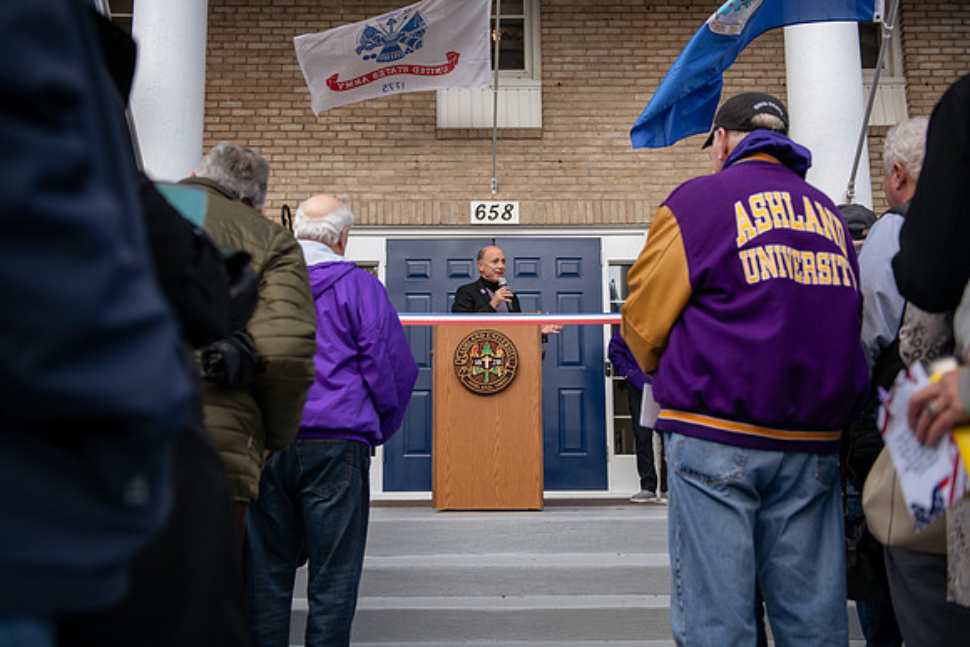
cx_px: 485
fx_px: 970
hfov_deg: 53.1
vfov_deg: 36.9
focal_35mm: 36
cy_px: 324
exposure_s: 1/400
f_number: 3.2
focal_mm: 36
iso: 125
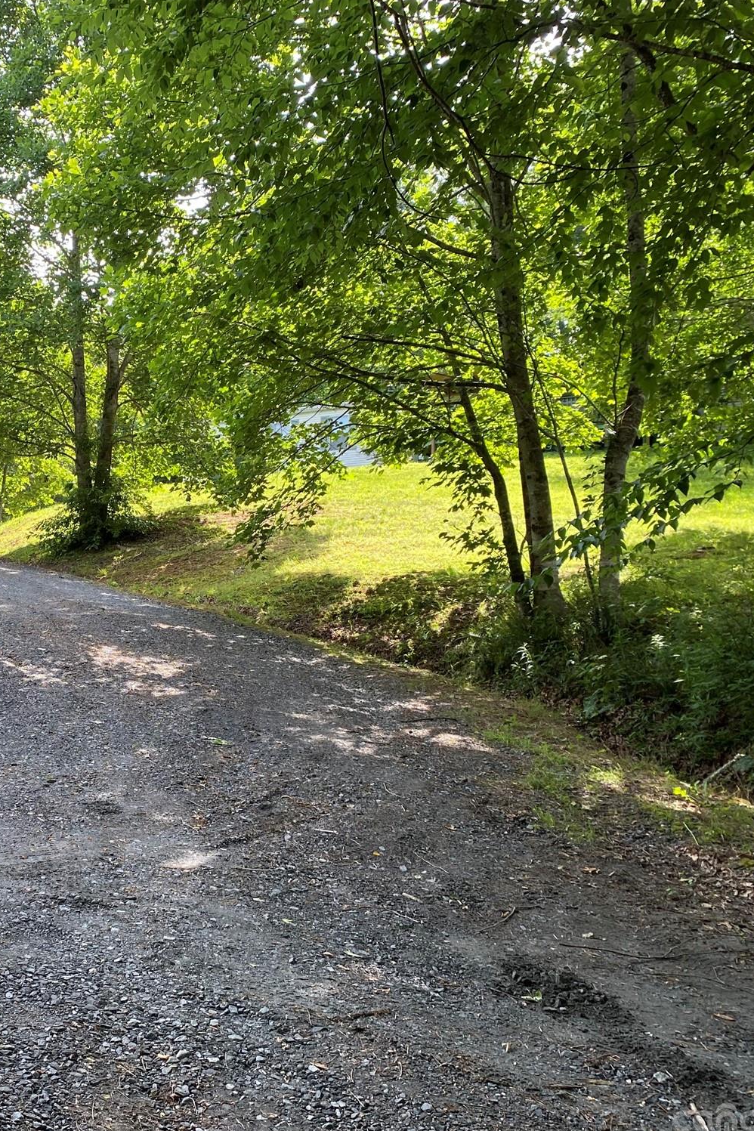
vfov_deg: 51.9
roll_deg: -1.3
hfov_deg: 34.5
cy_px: 578
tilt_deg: +4.1
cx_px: 124
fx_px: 1162
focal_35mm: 37
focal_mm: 4.25
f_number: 1.8
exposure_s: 1/333
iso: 32
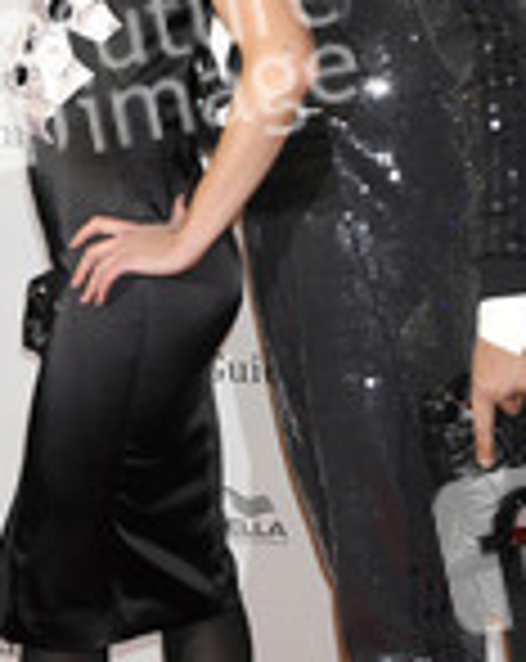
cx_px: 256
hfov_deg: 12.0
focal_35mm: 128
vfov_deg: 15.1
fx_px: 2499
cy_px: 302
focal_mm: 50
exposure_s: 1/160
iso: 800
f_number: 4.5
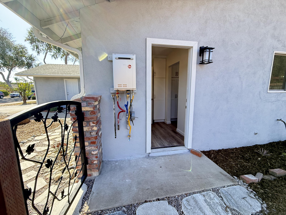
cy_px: 108
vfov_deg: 85.7
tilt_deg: -9.0
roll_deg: +0.3
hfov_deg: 102.1
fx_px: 116
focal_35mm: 14
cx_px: 143
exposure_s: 1/228
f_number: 2.2
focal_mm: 2.22
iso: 64
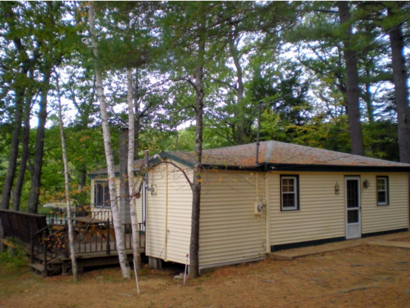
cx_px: 205
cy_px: 154
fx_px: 450
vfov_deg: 37.8
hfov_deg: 49.0
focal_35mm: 38
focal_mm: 6.3
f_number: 3.1
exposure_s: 1/52.7
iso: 64
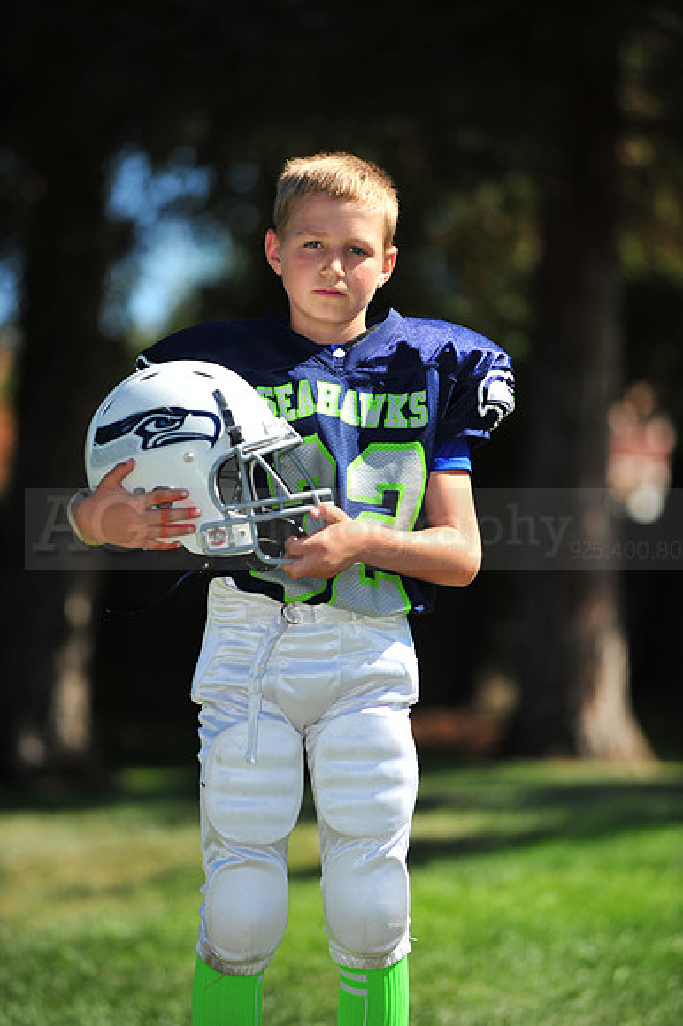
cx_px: 342
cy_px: 513
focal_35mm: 200
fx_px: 5698
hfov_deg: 6.9
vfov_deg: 10.3
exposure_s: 1/3200
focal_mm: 200
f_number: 4.5
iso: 400
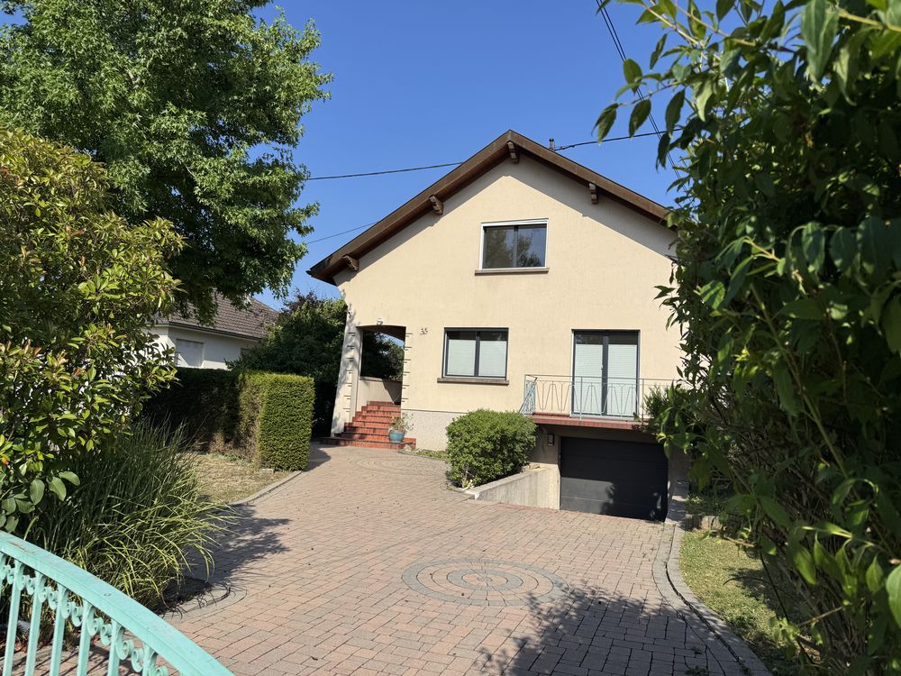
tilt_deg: +6.7
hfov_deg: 71.6
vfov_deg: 56.8
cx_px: 450
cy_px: 338
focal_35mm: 24
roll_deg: -3.3
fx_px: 625
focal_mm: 6.76
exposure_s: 1/6410
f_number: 1.78
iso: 80
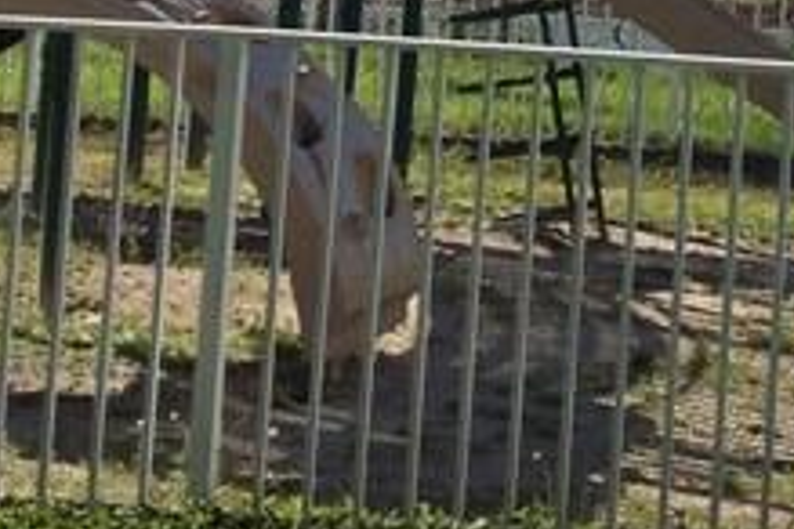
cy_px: -366
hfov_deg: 11.9
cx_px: 852
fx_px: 3749
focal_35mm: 170
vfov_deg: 7.9
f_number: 2.4
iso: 50
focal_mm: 4.28
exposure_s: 1/2160
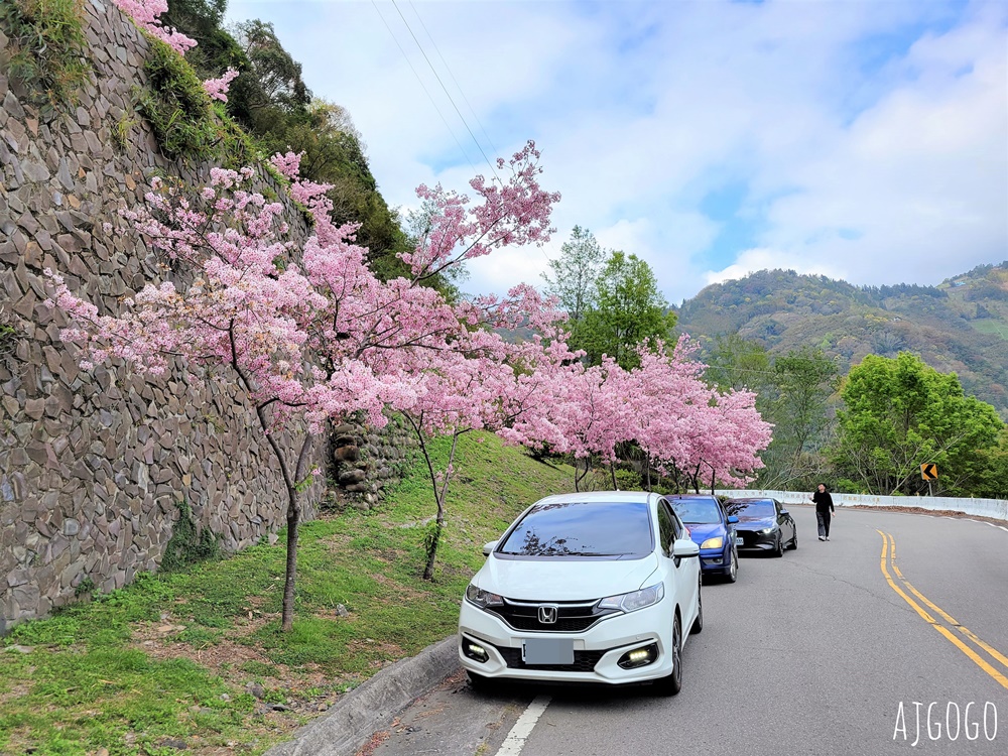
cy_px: 378
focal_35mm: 26
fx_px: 757
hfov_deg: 67.3
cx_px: 504
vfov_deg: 53.1
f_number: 1.8
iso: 40
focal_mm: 5.4
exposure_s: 1/1704
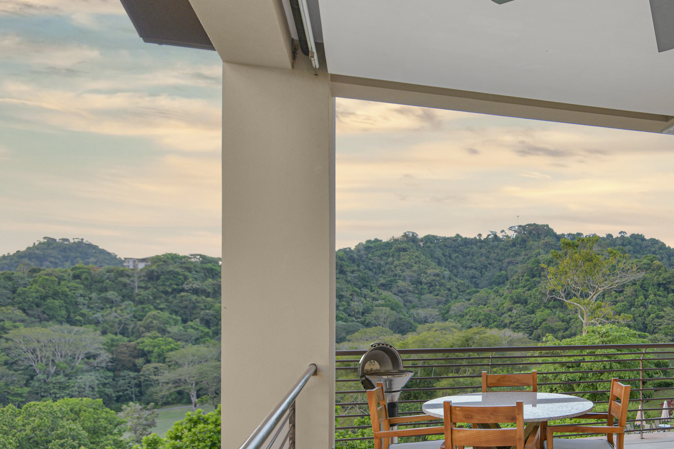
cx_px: 564
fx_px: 562
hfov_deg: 56.2
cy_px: 326
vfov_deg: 42.5
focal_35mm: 30
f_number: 4
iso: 200
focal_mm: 16
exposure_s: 1/100
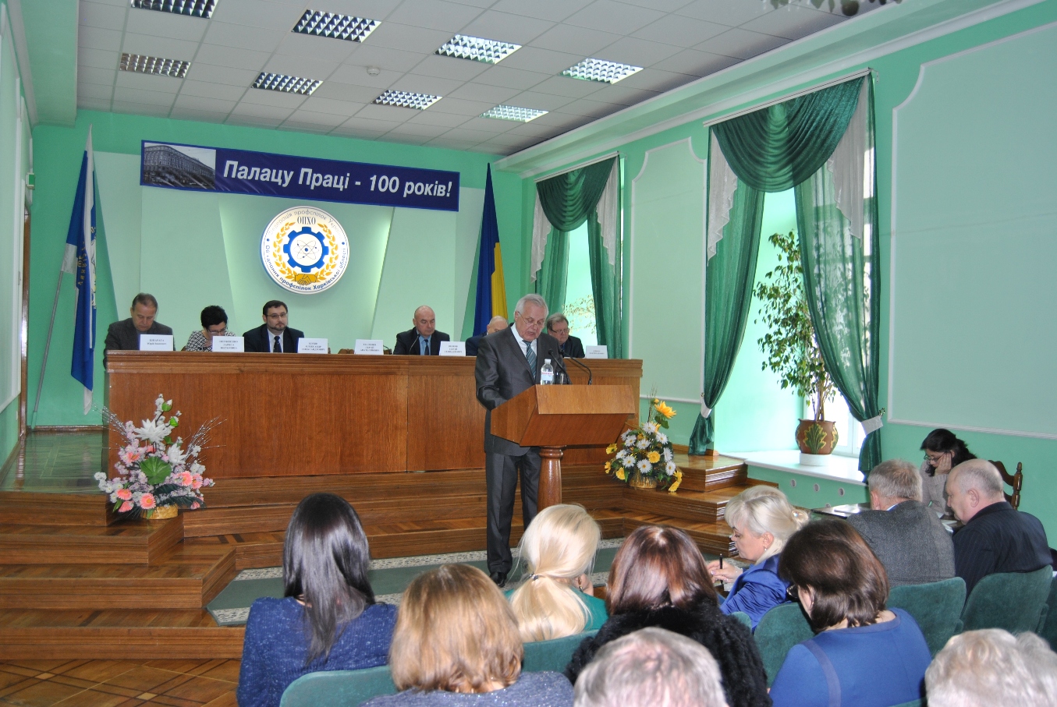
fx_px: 882
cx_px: 528
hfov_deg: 61.9
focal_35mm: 30
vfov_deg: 43.7
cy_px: 354
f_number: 3.5
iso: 200
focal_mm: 20
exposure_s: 1/60
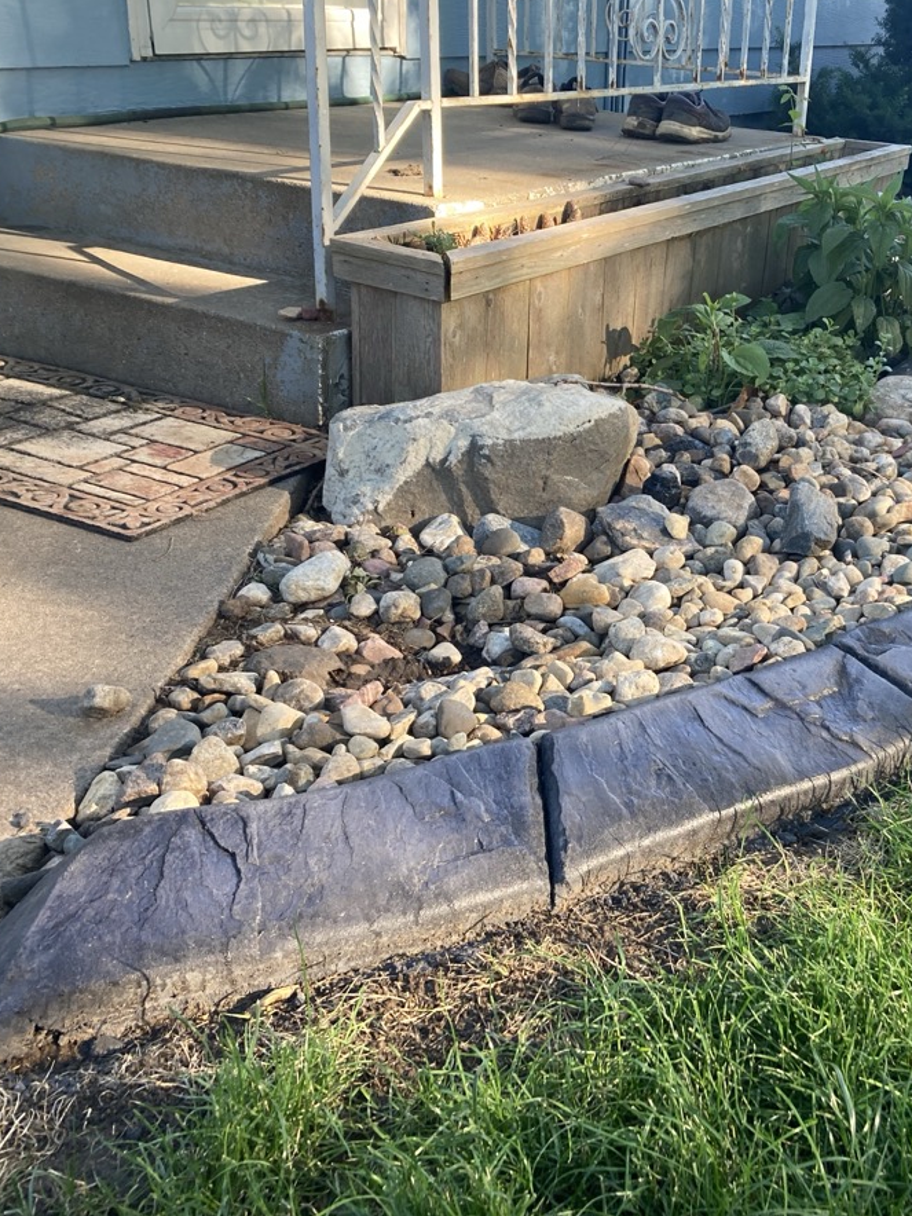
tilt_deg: -22.8
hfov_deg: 36.9
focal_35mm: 38
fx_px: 1335
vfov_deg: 49.0
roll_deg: -3.3
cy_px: 602
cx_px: 673
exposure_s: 1/121
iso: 64
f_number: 1.8
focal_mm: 3.99
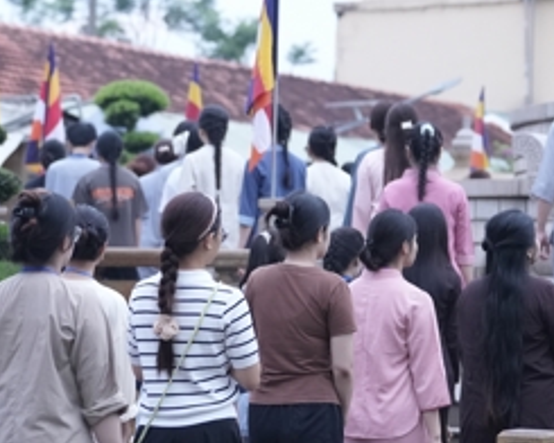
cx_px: 418
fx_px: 2820
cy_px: 10
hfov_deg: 11.2
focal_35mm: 172
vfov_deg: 8.9
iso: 4000
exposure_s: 1/320
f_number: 2.8
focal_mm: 69
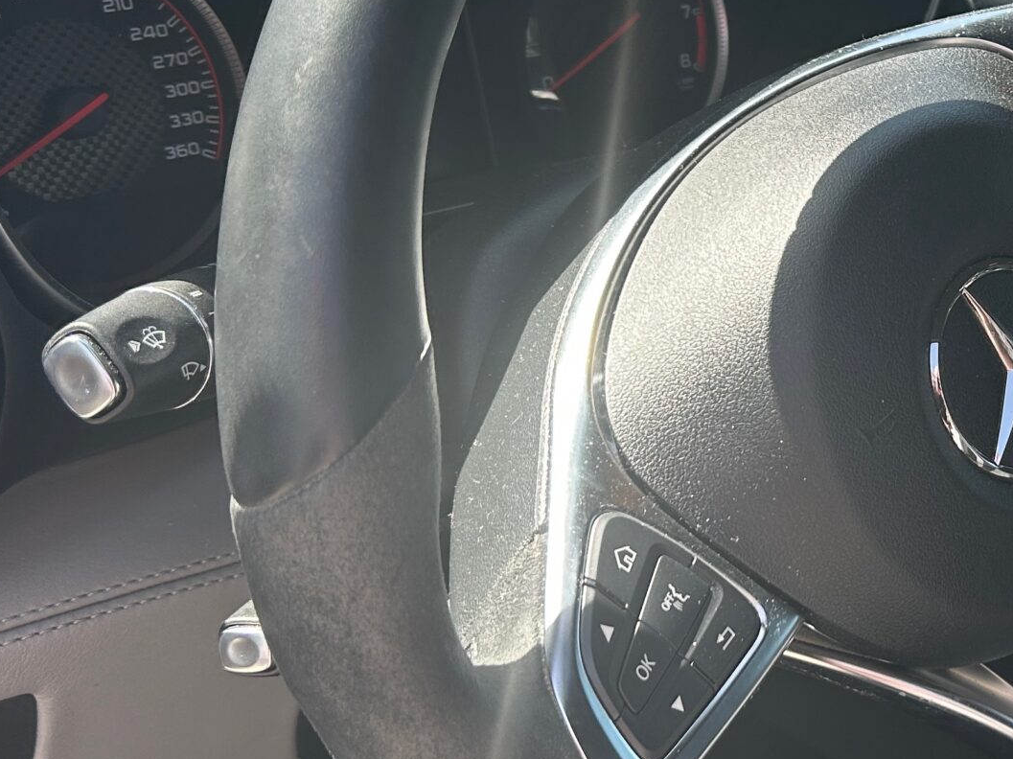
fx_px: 1843
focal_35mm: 63
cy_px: 342
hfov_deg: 29.1
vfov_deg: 23.3
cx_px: 968
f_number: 1.5
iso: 50
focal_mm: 5.7
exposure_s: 1/434
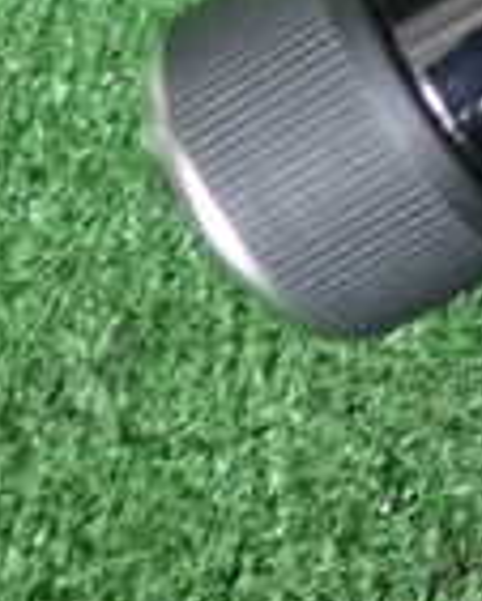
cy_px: -149
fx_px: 1852
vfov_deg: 17.5
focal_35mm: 104
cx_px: 1113
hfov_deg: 12.2
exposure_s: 1/30
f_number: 2
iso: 250
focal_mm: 4.5
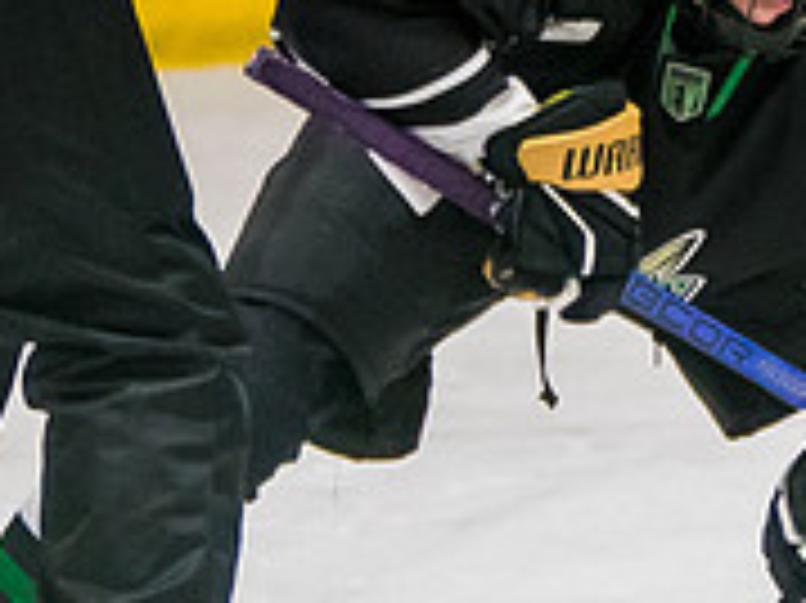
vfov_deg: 1.4
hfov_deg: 1.9
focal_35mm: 1055
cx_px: 1178
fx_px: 24548
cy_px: 191
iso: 3200
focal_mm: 157
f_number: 3.2
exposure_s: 1/1000
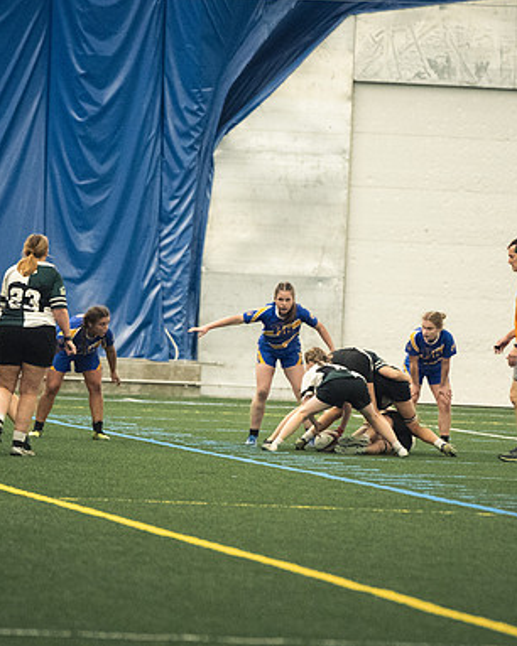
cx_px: 267
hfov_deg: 3.6
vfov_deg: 4.5
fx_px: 8154
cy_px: 322
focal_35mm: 426
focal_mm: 200
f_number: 2.8
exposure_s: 1/500
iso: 5600
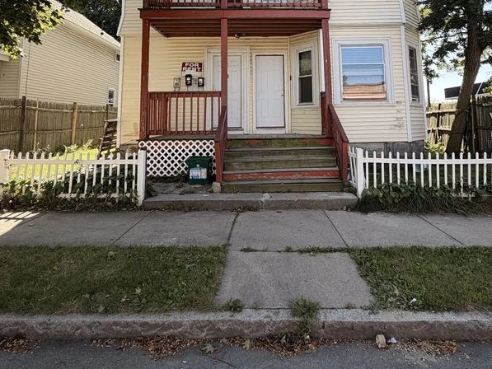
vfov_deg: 53.5
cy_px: 81
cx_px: 272
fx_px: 341
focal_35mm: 24
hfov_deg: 71.4
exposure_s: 1/233
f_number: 2.2
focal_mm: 2.22
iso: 40
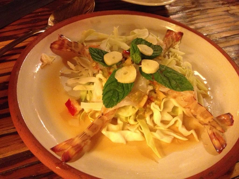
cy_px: 90
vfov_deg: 40.7
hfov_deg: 52.6
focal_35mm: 35
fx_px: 242
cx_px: 120
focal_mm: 4.28
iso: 800
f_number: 2.4
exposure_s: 1/15
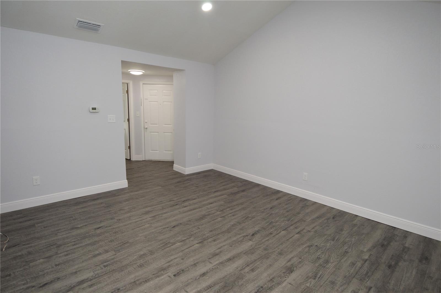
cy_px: 146
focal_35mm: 18
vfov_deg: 67.3
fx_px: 220
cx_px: 220
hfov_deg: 90.1
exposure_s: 1/60
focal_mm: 12
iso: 400
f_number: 4
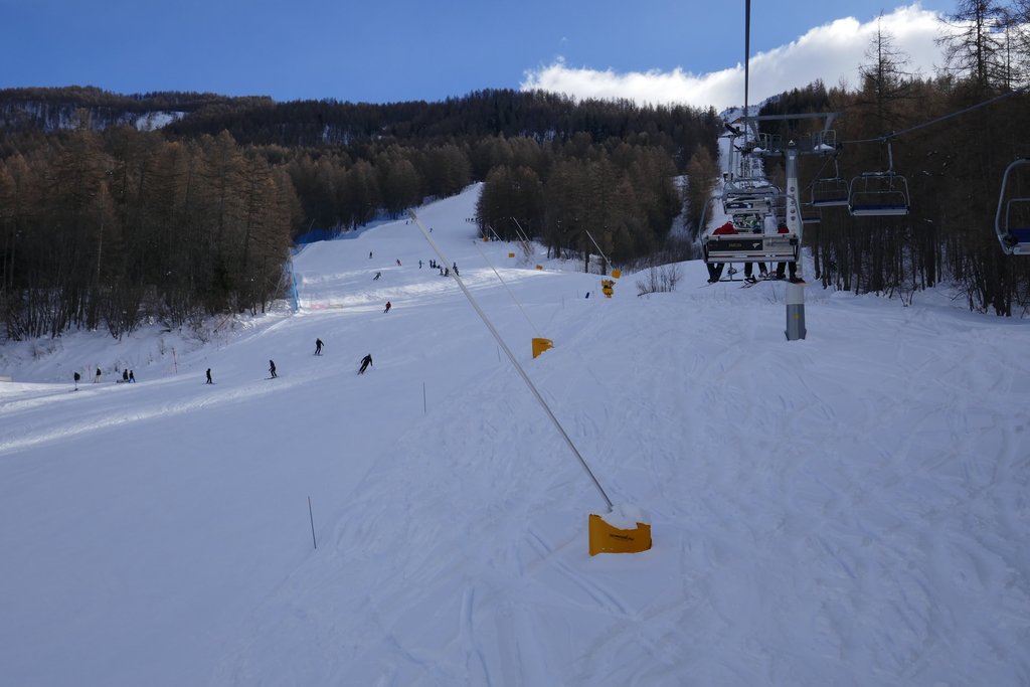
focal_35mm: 44
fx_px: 1259
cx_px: 515
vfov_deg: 30.5
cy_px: 344
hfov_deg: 44.5
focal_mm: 15.9
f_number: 5.6
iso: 125
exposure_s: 1/1000
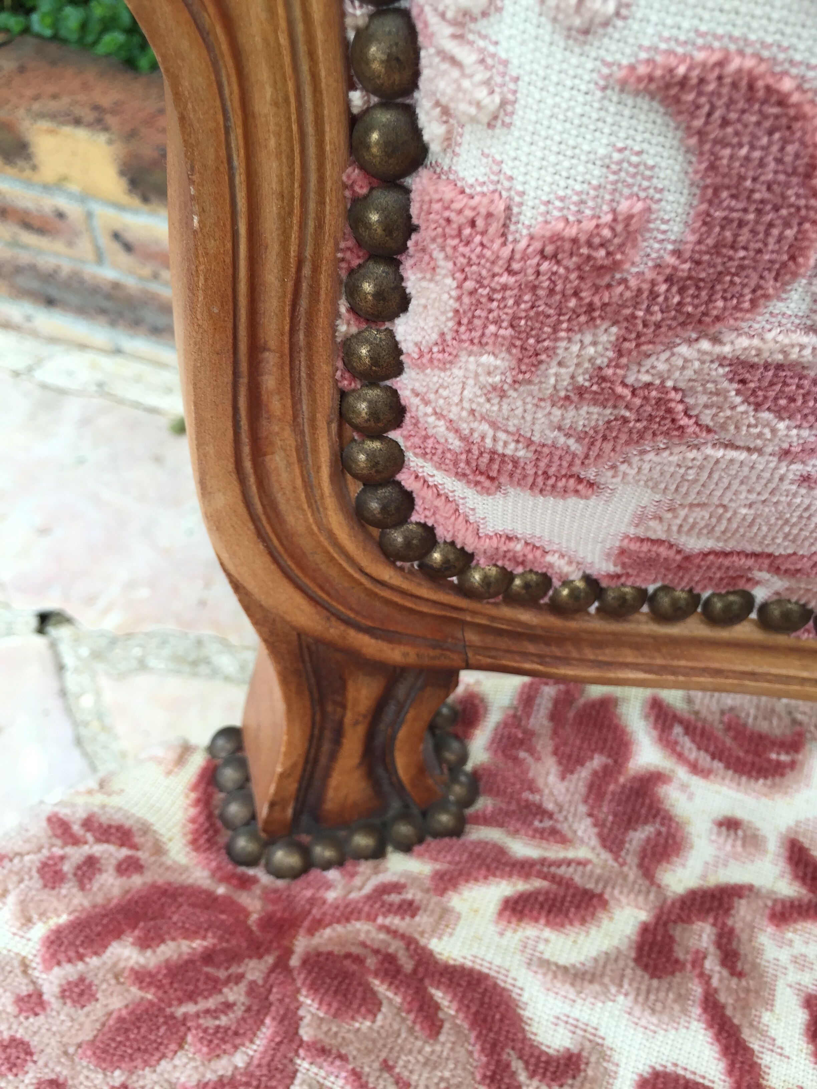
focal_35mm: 29
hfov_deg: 48.2
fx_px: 913
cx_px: 408
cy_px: 544
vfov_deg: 61.7
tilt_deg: -56.5
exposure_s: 1/60
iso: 32
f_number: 2.2
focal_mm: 4.15
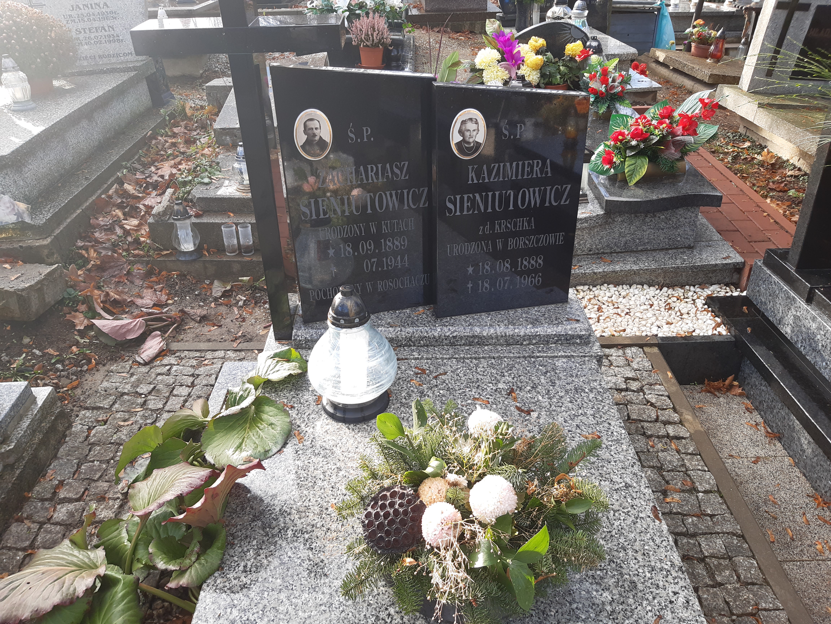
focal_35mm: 26
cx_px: 416
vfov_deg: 53.1
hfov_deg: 67.3
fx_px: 624
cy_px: 312
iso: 40
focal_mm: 3.92
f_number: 1.7
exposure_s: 1/194
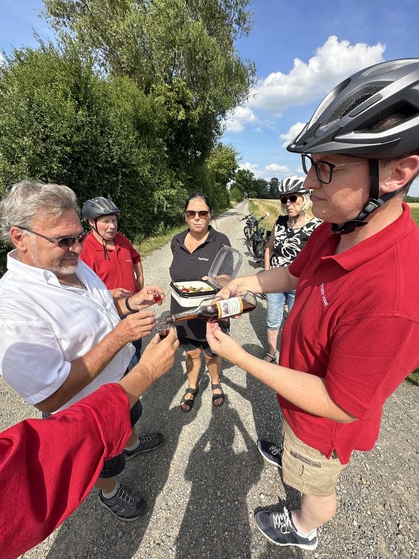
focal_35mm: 14
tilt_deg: -20.4
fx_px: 226
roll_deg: -2.2
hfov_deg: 85.7
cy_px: 280
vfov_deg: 102.1
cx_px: 210
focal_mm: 2.22
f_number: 2.2
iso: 50
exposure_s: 1/1531
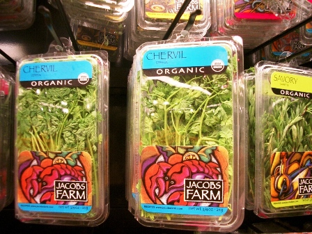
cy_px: 117
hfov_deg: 52.6
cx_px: 156
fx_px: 315
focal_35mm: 35
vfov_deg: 40.7
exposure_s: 1/80
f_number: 2.6
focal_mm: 5.8
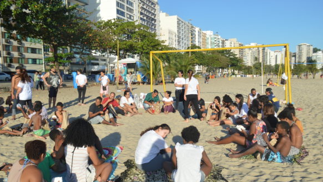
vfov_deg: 40.1
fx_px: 248
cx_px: 158
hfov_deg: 66.1
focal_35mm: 29
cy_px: 104
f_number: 6.3
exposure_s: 1/500
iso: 100
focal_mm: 18
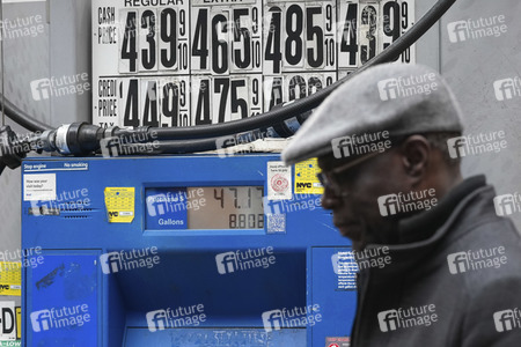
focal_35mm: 189
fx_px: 2735
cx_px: 260
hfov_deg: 10.9
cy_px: 174
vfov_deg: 7.3
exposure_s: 1/400
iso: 4000
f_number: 7.1
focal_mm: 189
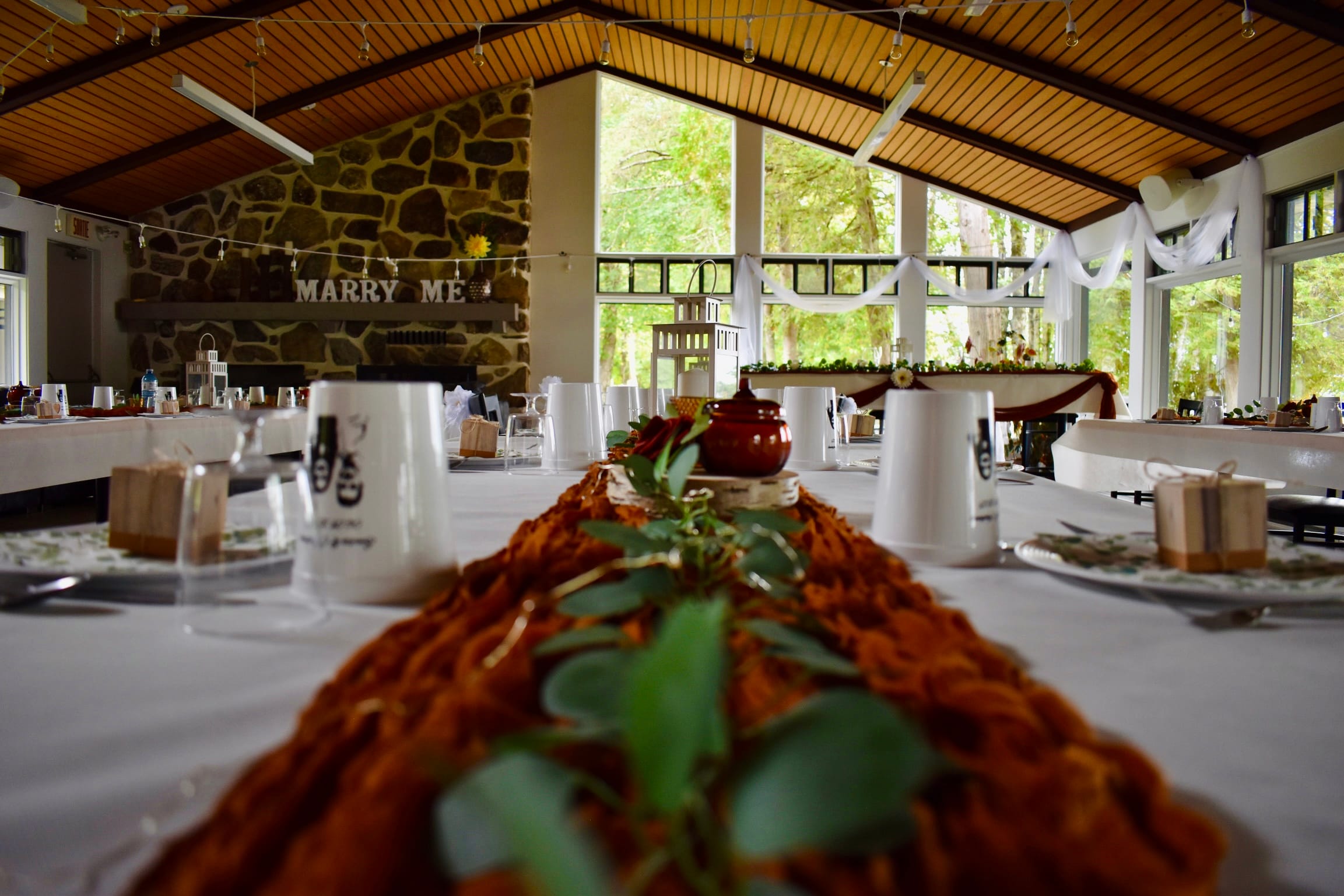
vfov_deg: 47.9
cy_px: 448
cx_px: 672
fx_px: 1008
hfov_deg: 67.4
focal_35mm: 27
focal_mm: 18
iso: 400
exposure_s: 1/40
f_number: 3.5
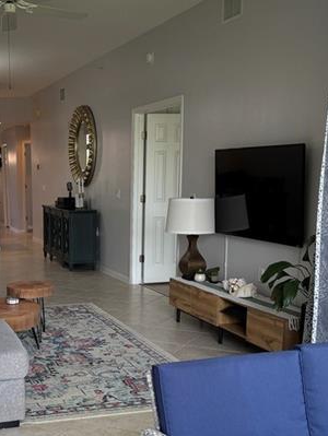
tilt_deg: -11.6
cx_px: 68
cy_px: 297
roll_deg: +0.3
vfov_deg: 37.7
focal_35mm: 50
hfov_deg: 28.6
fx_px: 631
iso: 80
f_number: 1.6
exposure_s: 1/120
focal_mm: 5.96
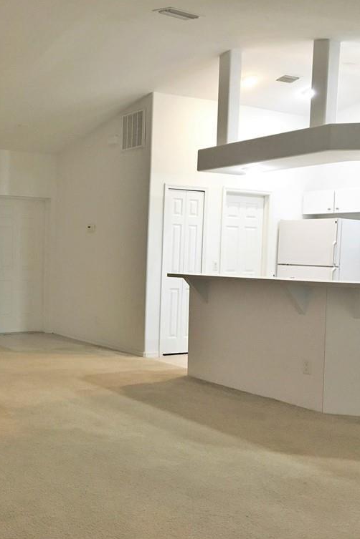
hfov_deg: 31.2
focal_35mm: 41
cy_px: 271
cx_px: 39
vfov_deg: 47.4
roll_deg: -1.7
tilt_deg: -2.8
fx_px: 615
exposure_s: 1/30
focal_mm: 4.15
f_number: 2.2
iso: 160
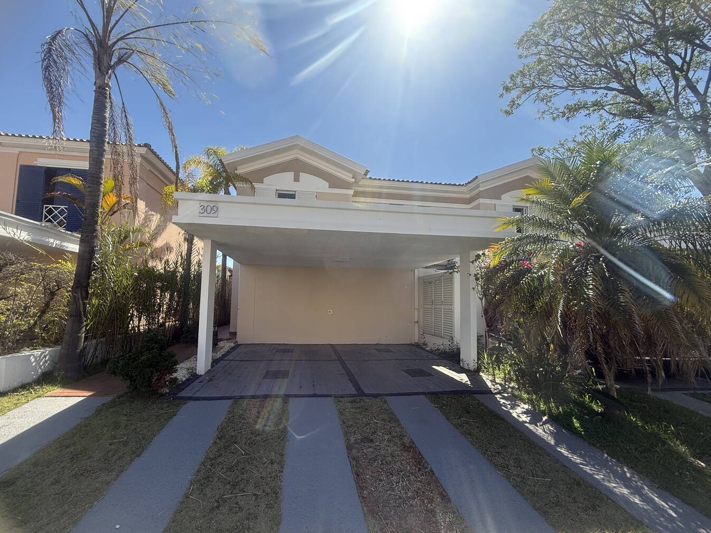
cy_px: 280
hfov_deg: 98.1
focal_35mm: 15
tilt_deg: +4.3
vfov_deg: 81.7
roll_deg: -1.7
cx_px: 342
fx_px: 308
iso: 50
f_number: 2.2
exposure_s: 1/1125
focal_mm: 2.22
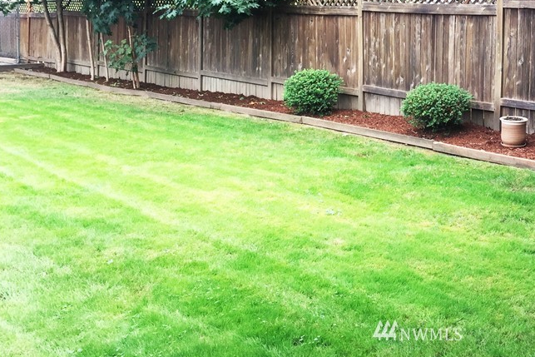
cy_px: 42
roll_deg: -1.2
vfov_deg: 27.2
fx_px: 713
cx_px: 419
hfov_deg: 39.7
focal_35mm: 48
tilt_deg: -2.5
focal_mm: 4.15
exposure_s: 1/120
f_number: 2.2
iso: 40
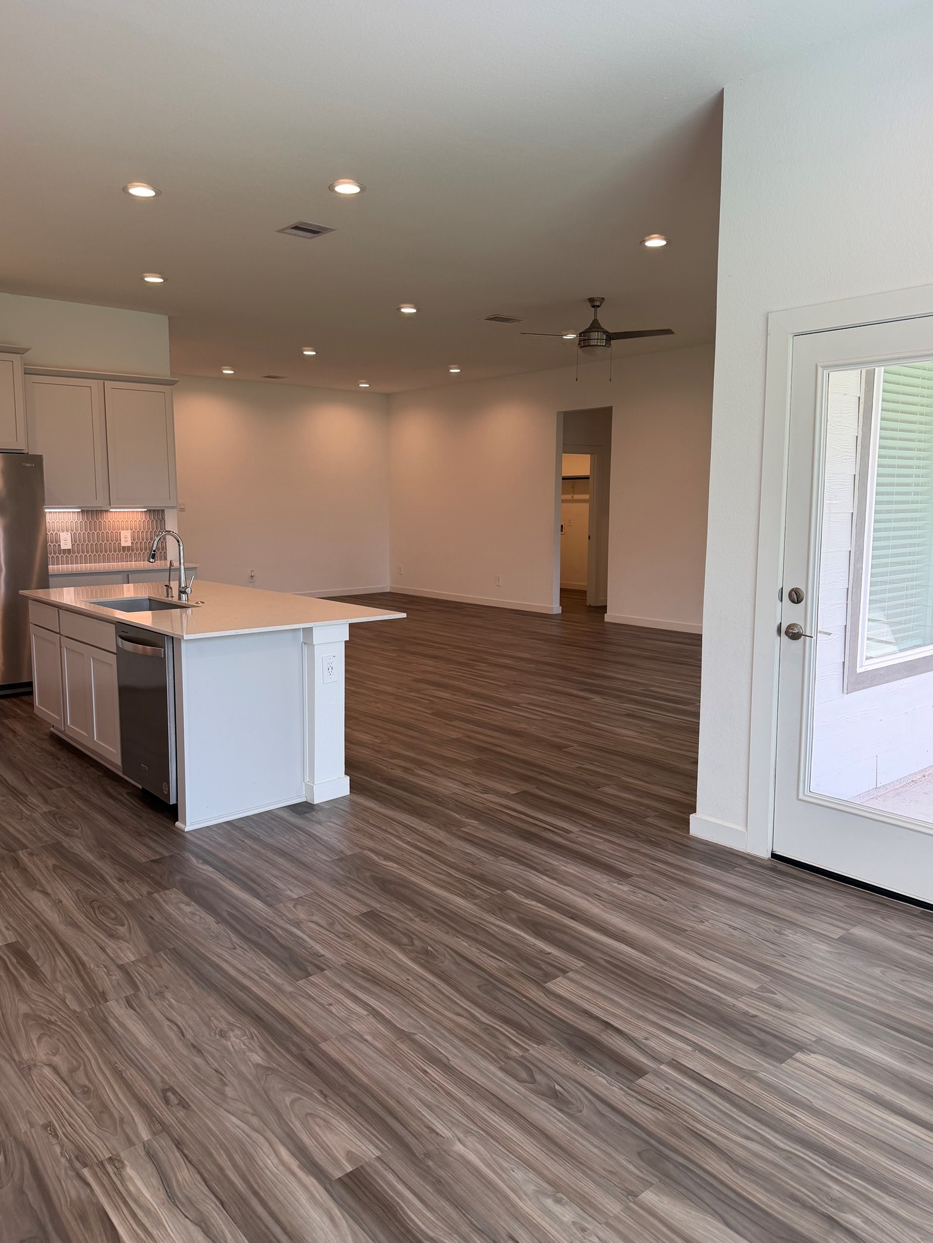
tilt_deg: -7.2
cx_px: 456
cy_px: 609
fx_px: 898
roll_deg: -0.3
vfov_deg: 69.4
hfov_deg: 54.9
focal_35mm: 25
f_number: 1.78
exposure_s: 1/194
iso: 100
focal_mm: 6.76
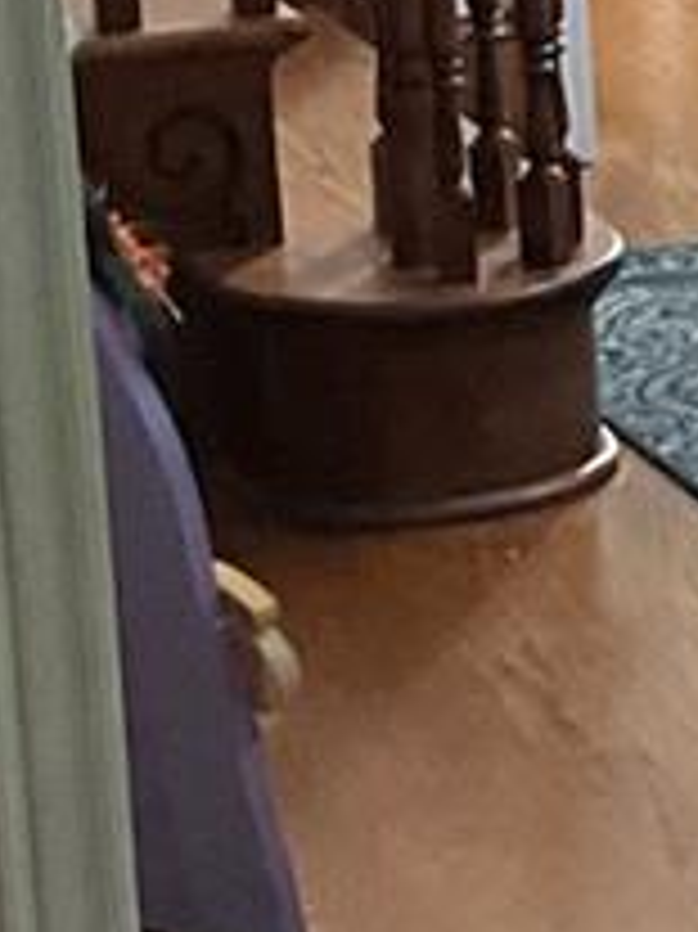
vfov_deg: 9.2
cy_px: 329
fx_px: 5786
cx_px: 1261
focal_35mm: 215
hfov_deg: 6.7
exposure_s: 1/60
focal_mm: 3
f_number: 1.8
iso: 125
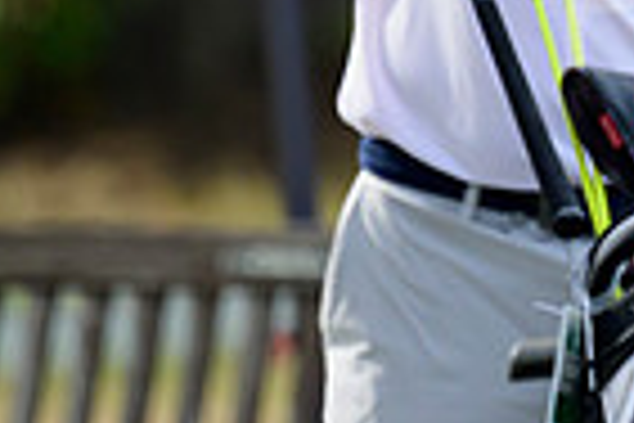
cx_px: 1147
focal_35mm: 1641
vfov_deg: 0.8
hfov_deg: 1.3
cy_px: -214
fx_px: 28898
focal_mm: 400
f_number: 6.3
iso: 1600
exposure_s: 1/2500
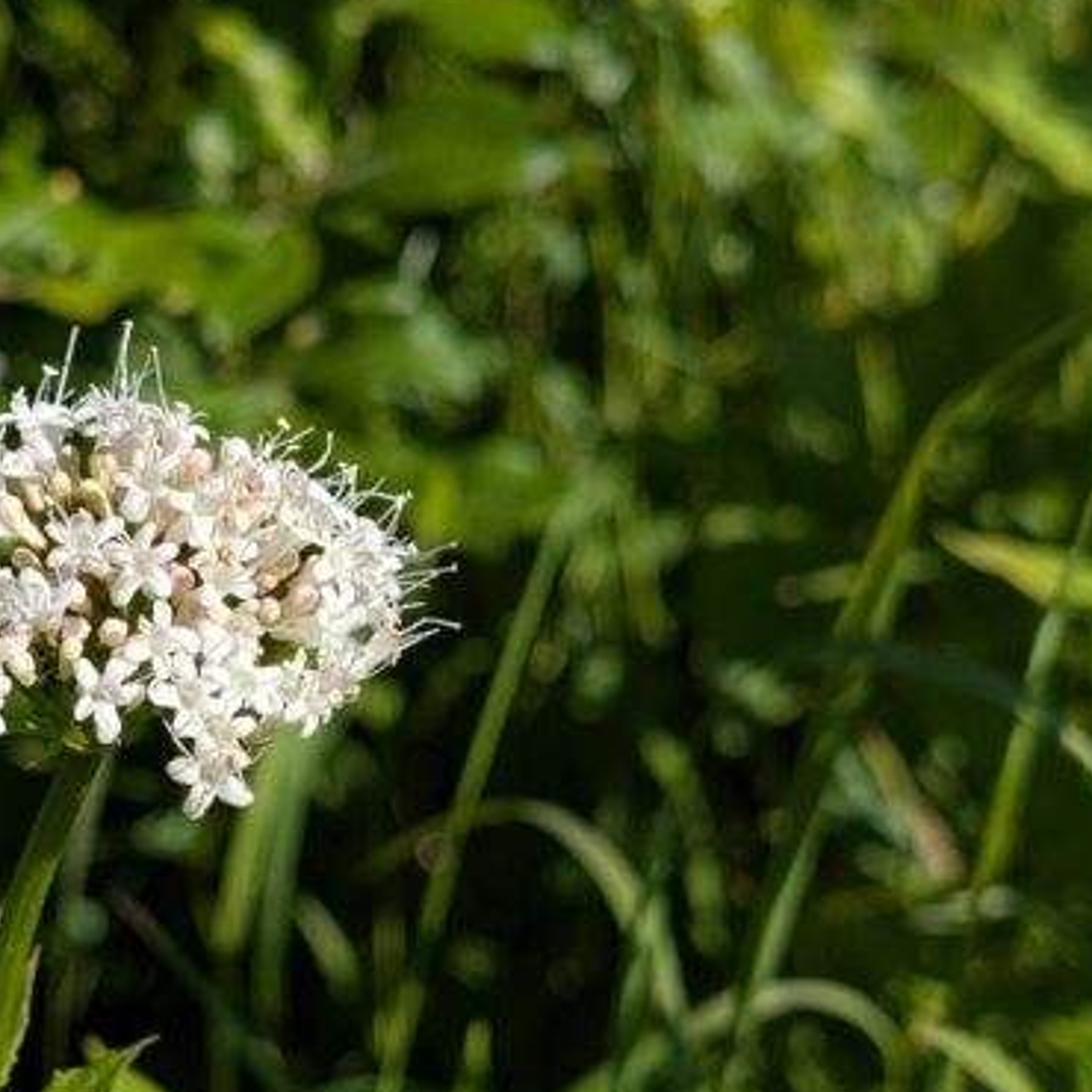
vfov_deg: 19.3
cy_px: 643
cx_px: 230
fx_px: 3212
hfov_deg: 19.1
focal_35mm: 90
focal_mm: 6.9
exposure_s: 1/1399
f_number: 1.68
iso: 20
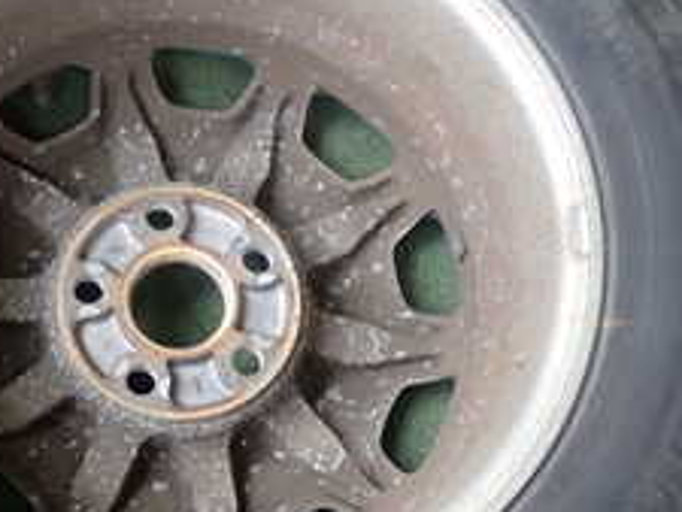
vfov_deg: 18.4
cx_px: 136
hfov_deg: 24.0
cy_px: 306
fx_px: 1577
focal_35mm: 80
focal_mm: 5.4
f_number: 2.3
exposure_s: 1/125
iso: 200
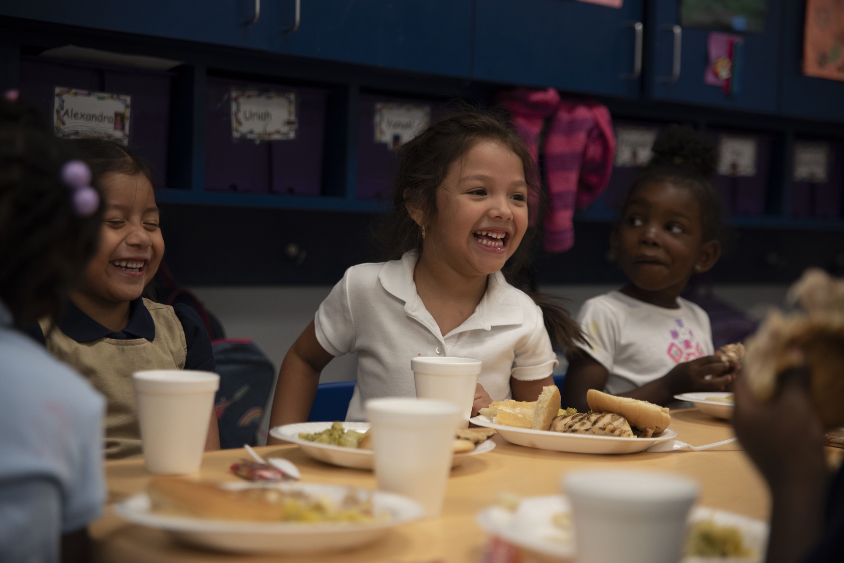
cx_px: 422
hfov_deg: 28.8
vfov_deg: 19.5
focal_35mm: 70
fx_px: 1642
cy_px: 282
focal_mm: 70
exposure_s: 1/160
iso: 500
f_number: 2.8
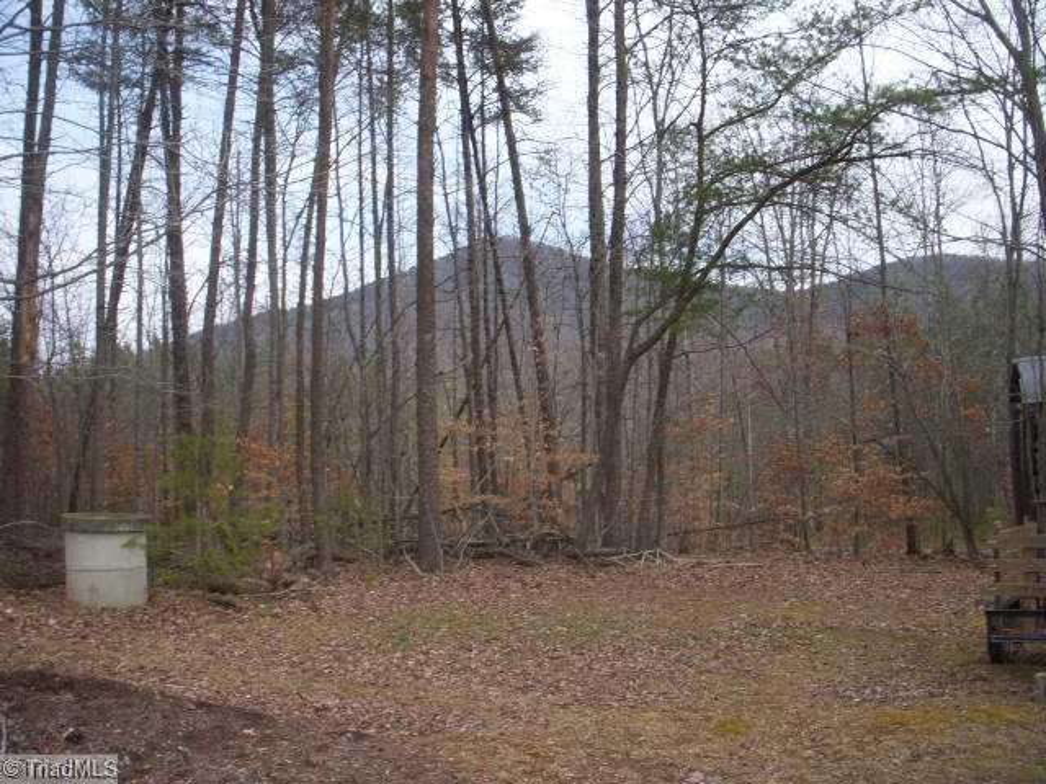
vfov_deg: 37.7
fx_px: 1148
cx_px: 523
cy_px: 392
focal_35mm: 38
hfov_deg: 49.0
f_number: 3.3
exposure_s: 1/400
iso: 100
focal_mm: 6.3
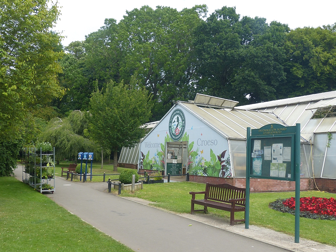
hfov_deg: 50.1
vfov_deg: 38.7
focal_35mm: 37
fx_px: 359
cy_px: 126
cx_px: 168
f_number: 4
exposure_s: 1/500
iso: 100
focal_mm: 6.6
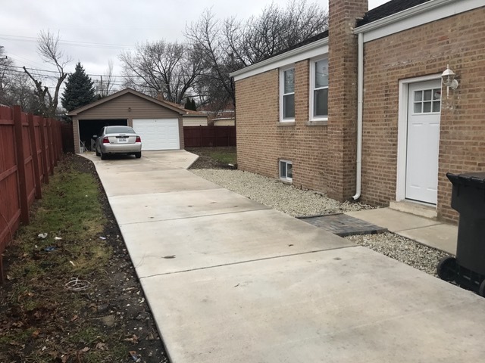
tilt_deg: -4.1
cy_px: 182
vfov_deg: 49.7
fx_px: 392
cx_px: 242
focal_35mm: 28
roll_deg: +3.0
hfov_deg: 63.4
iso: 20
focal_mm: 3.99
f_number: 1.8
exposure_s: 1/720
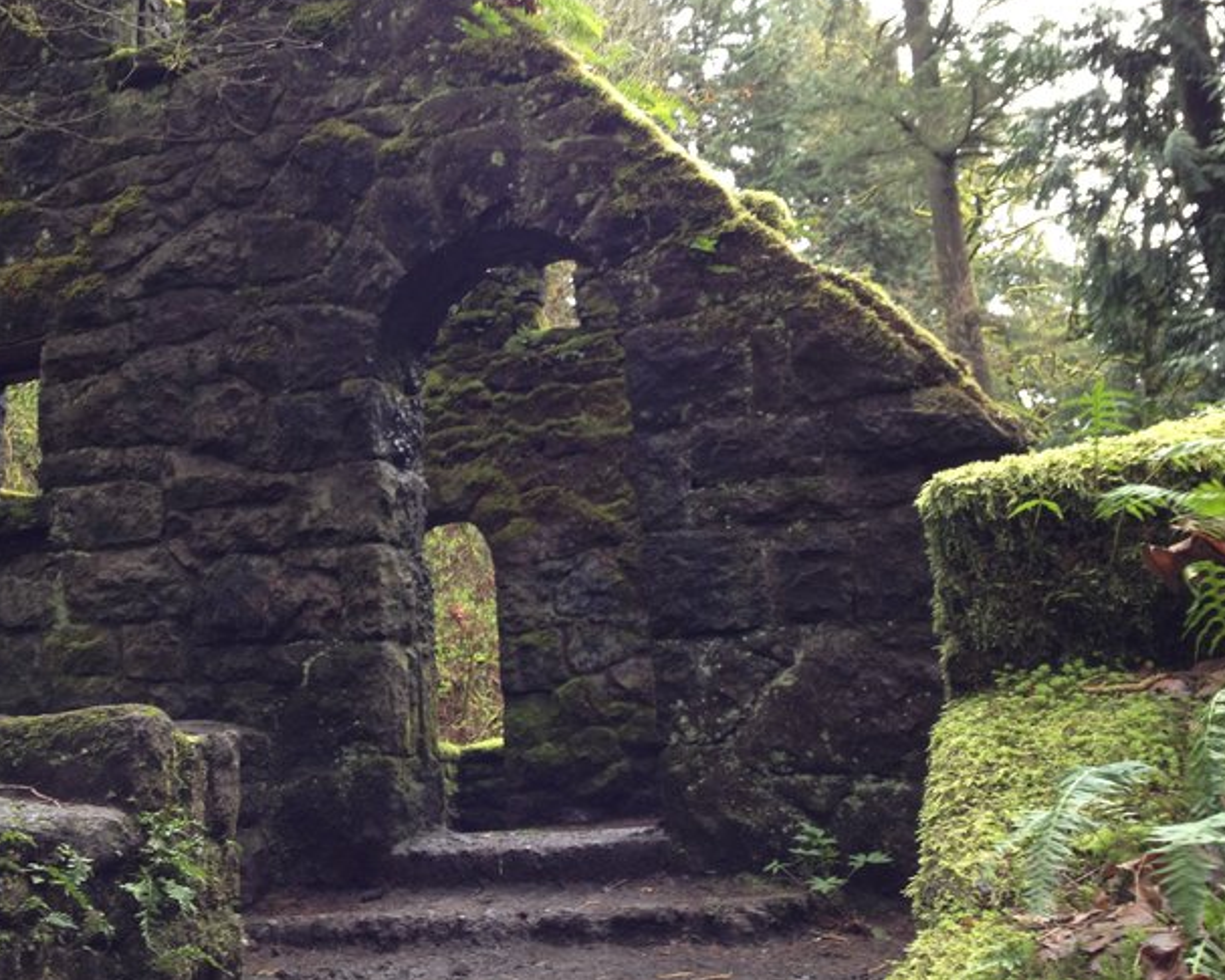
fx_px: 1632
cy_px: 385
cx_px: 462
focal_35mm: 45
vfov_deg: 33.3
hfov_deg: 40.9
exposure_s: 1/24
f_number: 2.4
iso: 64
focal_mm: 4.28
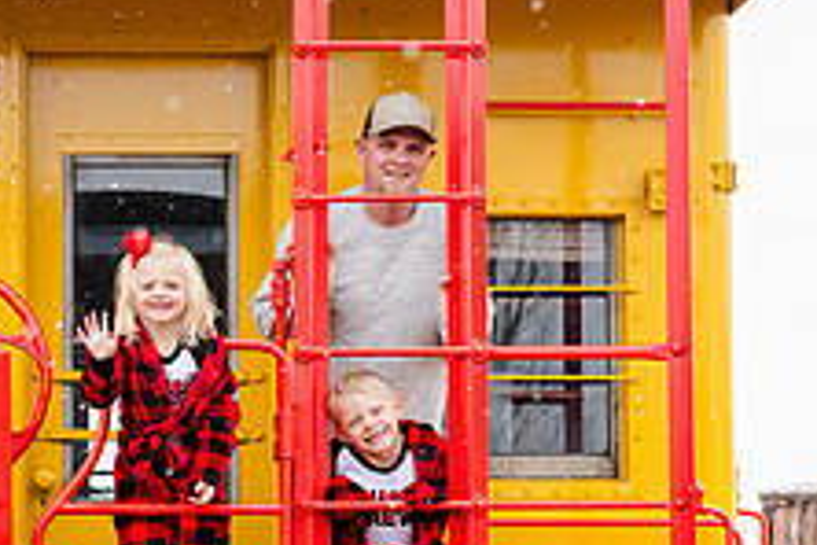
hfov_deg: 13.5
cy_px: 314
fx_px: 3427
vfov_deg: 9.1
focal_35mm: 151
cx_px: 162
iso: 800
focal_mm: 55
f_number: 5
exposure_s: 1/640
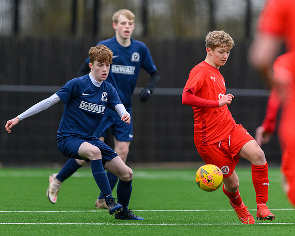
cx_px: 156
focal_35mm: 638
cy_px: 134
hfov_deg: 3.0
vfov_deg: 2.4
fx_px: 5566
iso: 4000
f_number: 2.8
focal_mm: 400
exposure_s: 1/2000
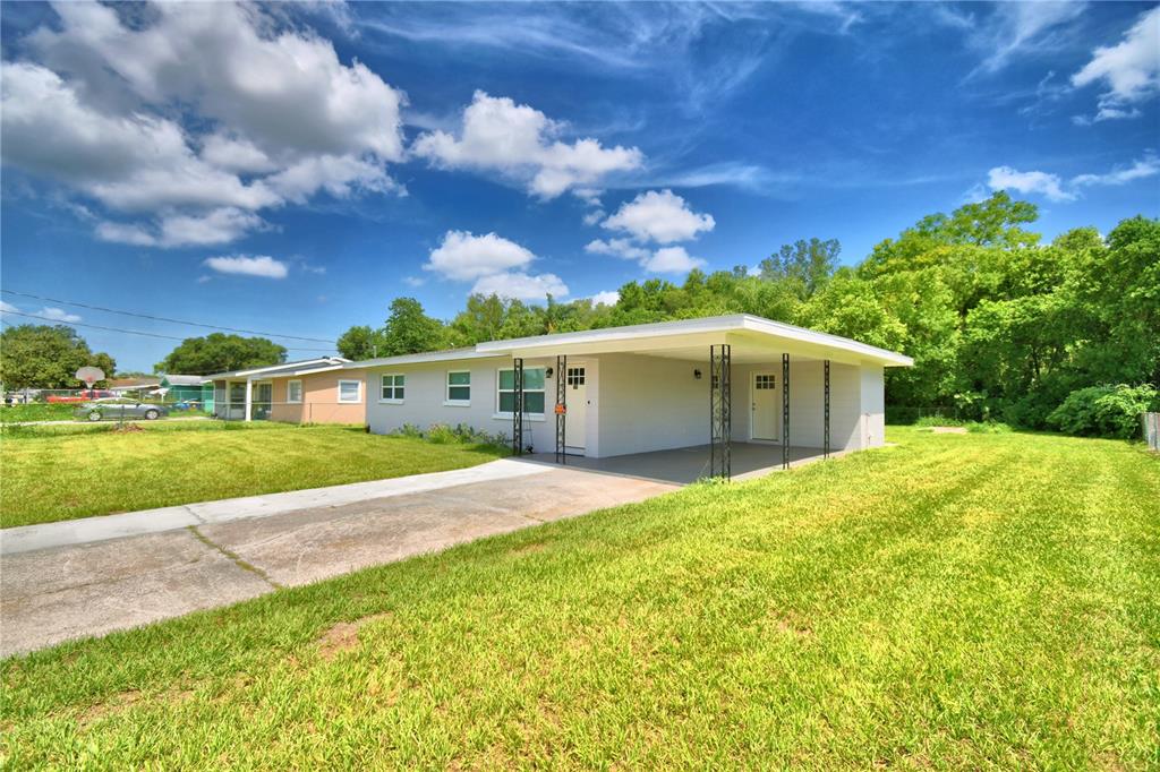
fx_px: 483
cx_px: 580
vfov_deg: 77.3
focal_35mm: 15
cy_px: 386
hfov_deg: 100.4
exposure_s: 1/1600
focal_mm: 10
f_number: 4.5
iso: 100
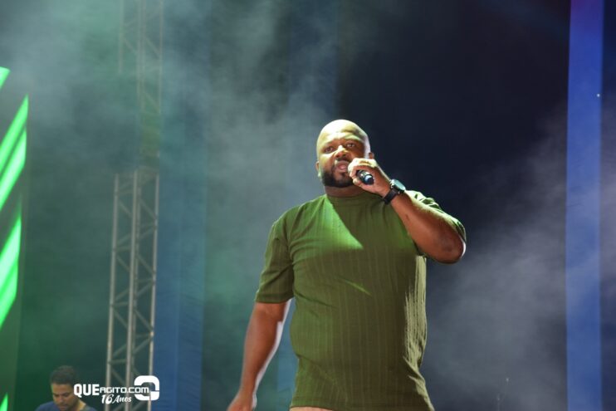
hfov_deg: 17.1
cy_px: 206
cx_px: 308
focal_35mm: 120
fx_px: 2054
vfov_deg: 11.4
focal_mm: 80
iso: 900
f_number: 5.3
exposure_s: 1/60
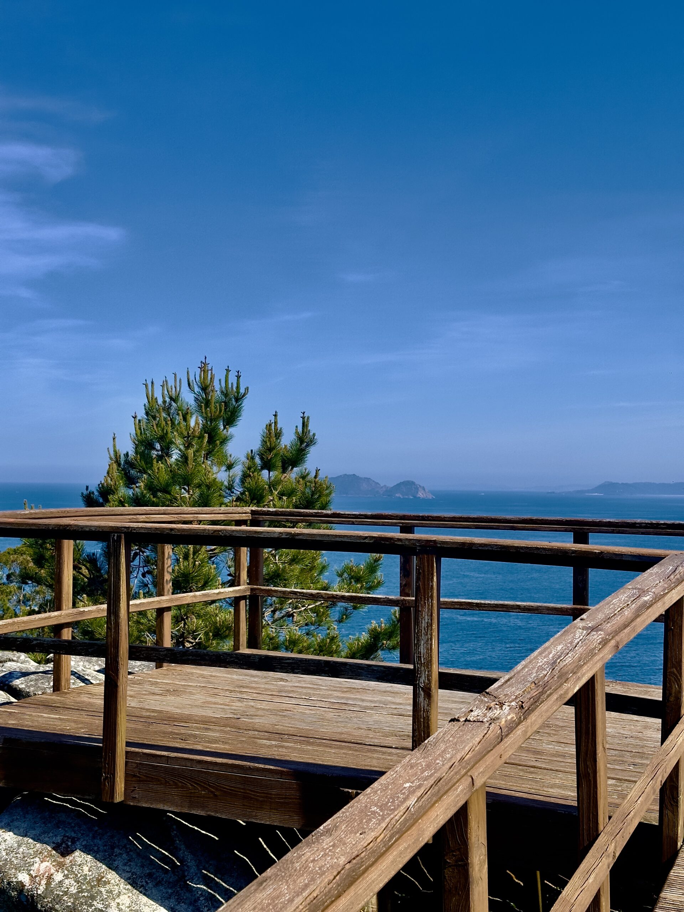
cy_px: 456
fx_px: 1265
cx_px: 342
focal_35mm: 48
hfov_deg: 30.3
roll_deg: -1.4
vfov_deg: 39.7
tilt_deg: +1.5
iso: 64
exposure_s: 1/4367
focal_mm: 6.86
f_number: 1.78
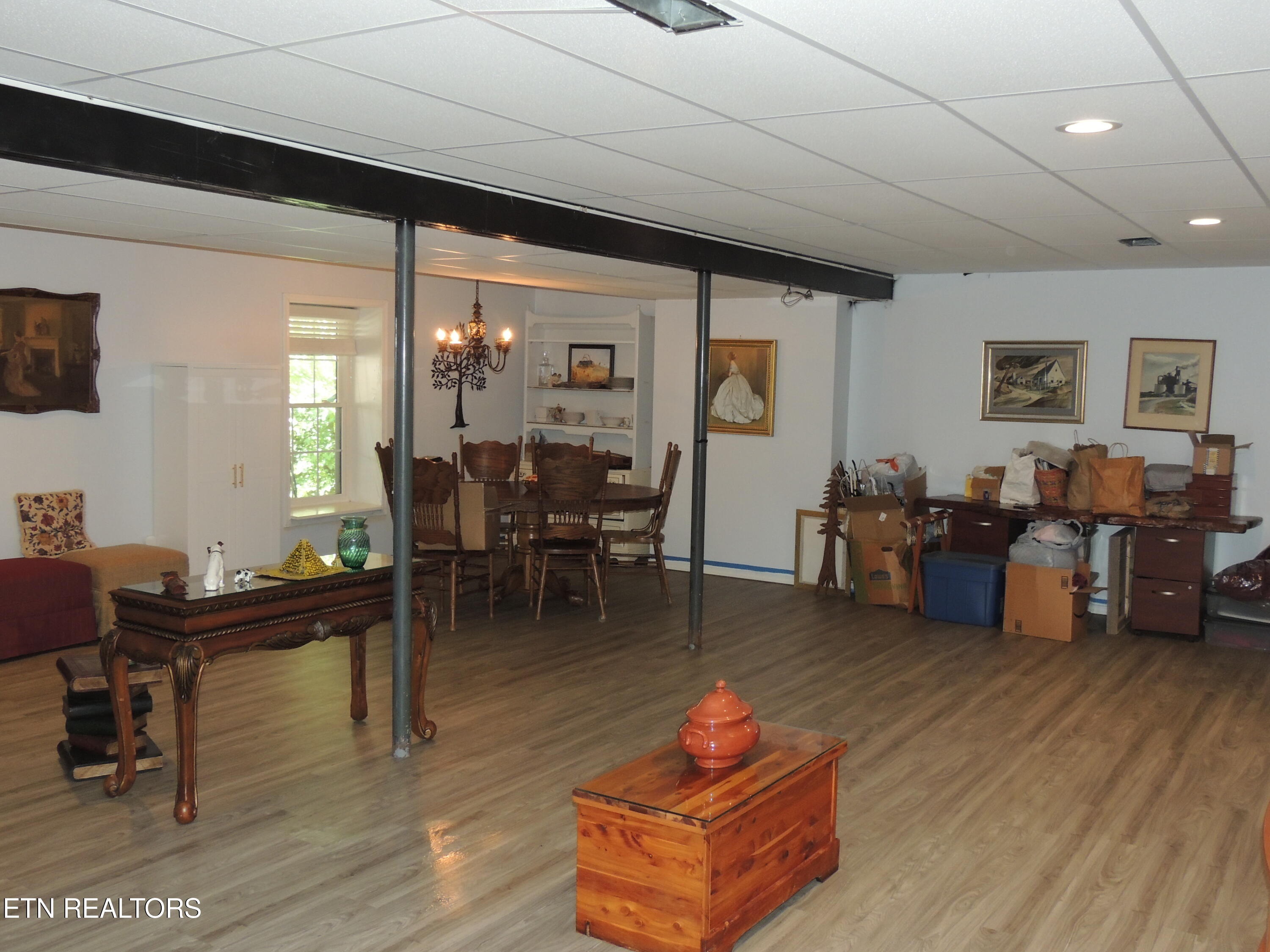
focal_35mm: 33
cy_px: 476
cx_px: 635
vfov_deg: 42.9
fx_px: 1211
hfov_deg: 55.4
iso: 320
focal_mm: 5.8
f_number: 3.2
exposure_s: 1/30
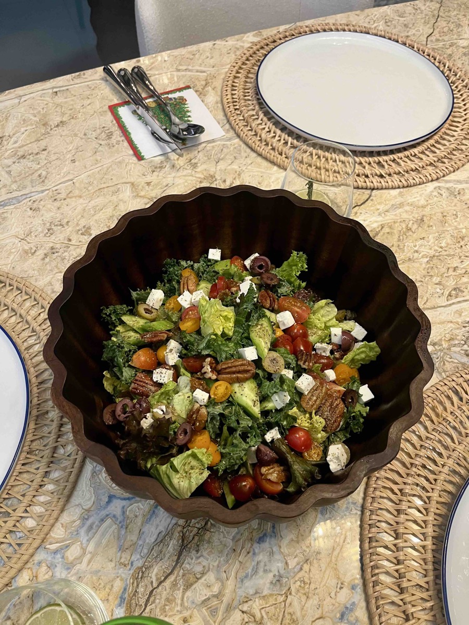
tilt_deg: -56.8
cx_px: 234
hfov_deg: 53.1
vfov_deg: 67.3
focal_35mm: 26
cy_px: 312
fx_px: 470
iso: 160
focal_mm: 5.1
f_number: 1.6
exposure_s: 1/50
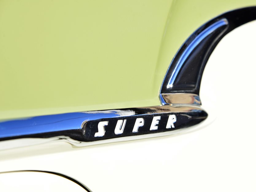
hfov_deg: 14.8
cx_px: 142
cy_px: 96
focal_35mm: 133
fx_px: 984
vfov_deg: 11.1
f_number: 7.1
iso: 200
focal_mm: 120
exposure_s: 1/320
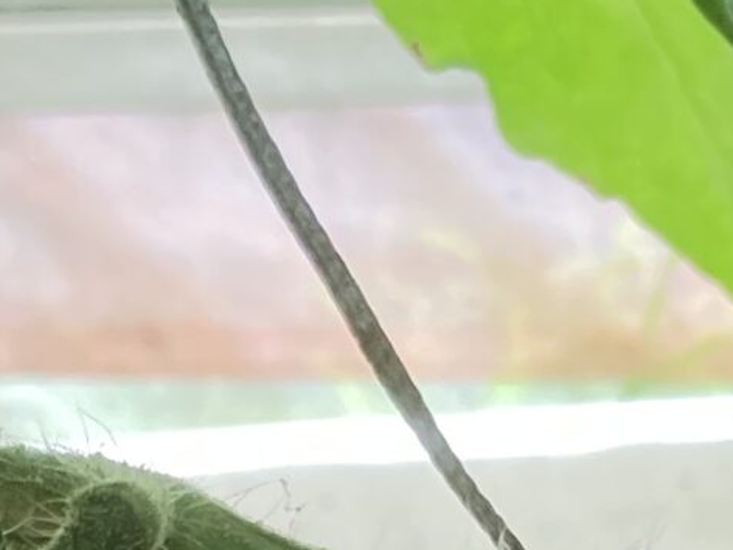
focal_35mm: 152
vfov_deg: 9.5
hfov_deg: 12.5
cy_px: 861
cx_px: 1016
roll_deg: +0.3
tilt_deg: -21.7
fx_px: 3219
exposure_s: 1/60
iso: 160
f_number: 1.8
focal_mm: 3.99
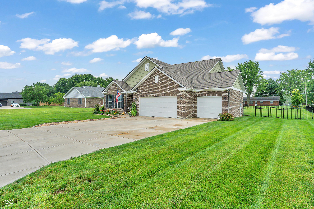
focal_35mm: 20
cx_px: 157
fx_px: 174
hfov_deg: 84.0
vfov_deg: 61.9
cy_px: 104
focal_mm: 20
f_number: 9
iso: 400
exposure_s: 1/200
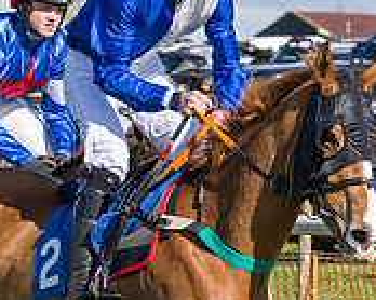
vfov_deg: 3.1
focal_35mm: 492
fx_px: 5472
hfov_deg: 3.9
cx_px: 332
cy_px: 278
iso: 400
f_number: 5.6
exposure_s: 1/2000
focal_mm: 90
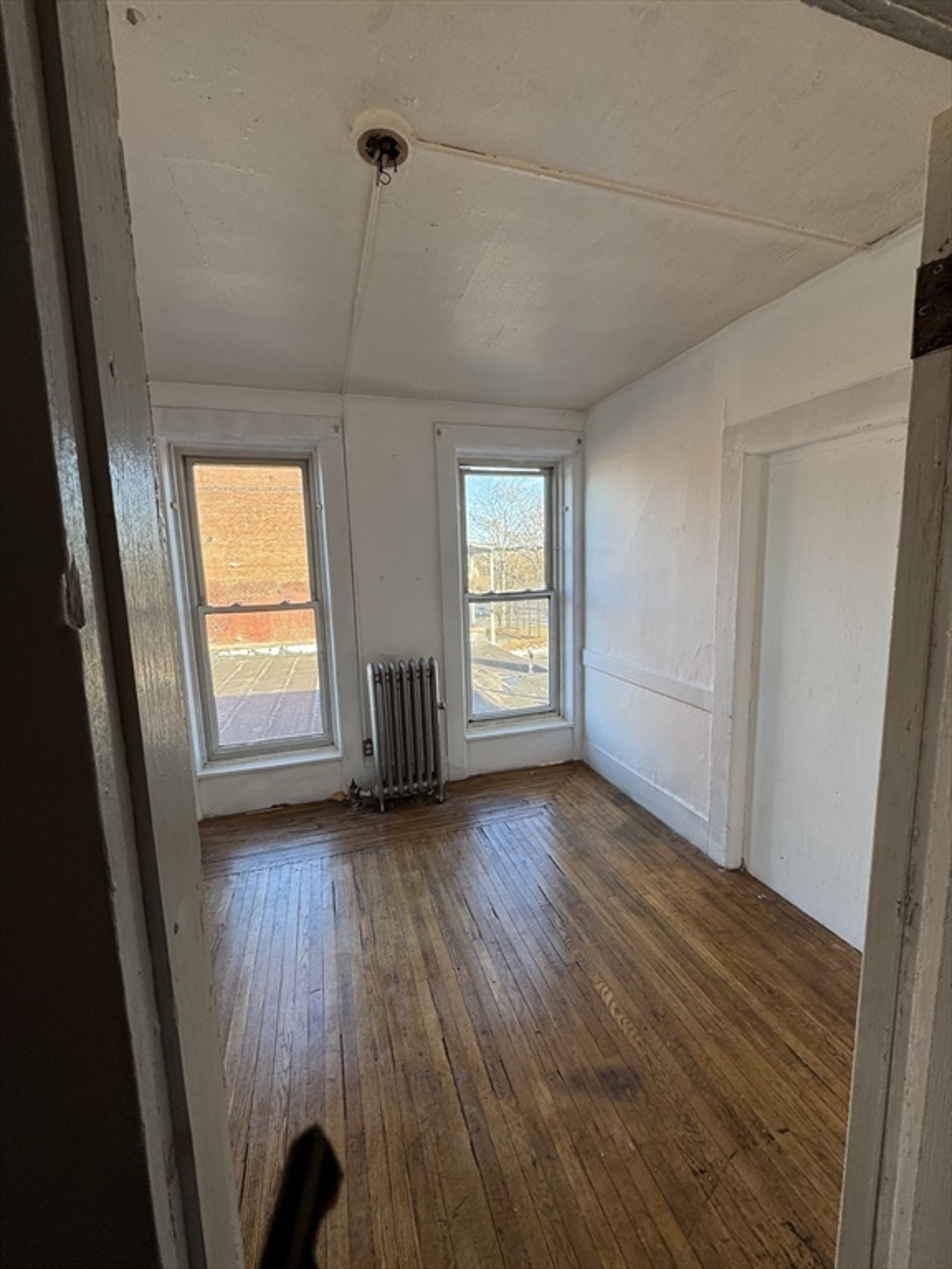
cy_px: 634
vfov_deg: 102.1
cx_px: 476
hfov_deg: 85.7
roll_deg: +2.0
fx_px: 513
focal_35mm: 14
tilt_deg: -7.5
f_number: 2.2
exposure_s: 1/104
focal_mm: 2.22
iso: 40
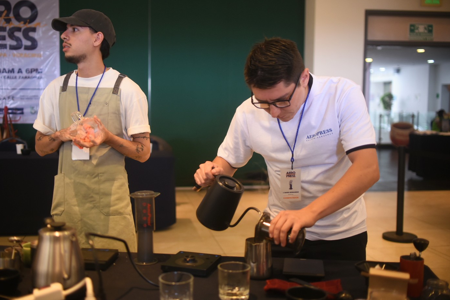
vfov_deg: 32.6
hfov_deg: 47.3
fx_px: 512
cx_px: 194
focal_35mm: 41
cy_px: 147
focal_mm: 35
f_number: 1.8
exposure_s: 1/125
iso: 800
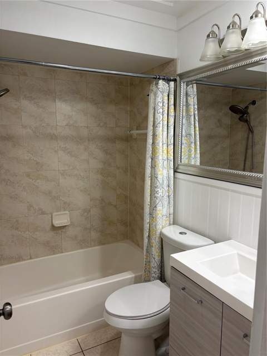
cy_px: 178
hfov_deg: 53.1
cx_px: 134
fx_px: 267
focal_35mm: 26
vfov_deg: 67.3
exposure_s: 1/60
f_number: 1.6
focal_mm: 5.96
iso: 64
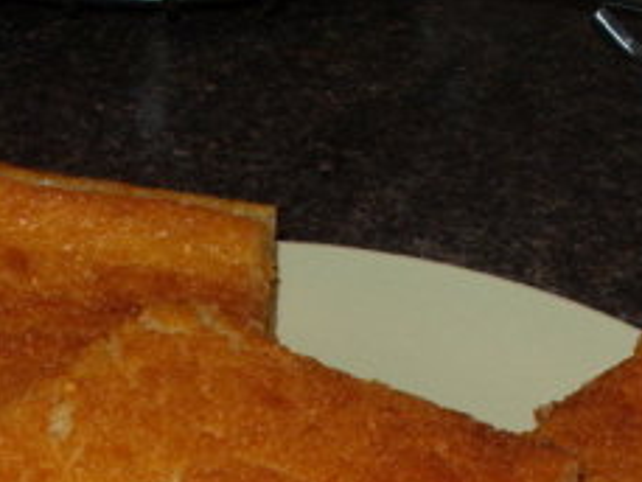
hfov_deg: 18.5
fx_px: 1967
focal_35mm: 106
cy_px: 670
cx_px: 219
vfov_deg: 13.4
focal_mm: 7.8
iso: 50
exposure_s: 1/30
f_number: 7.4
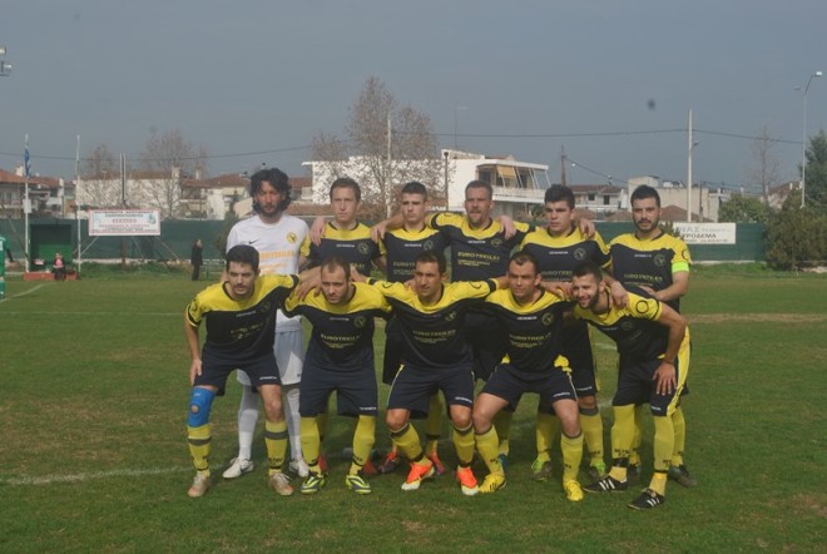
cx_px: 414
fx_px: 1380
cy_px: 277
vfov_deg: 22.7
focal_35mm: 60
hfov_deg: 33.4
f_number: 9
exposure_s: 1/320
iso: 100
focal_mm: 40
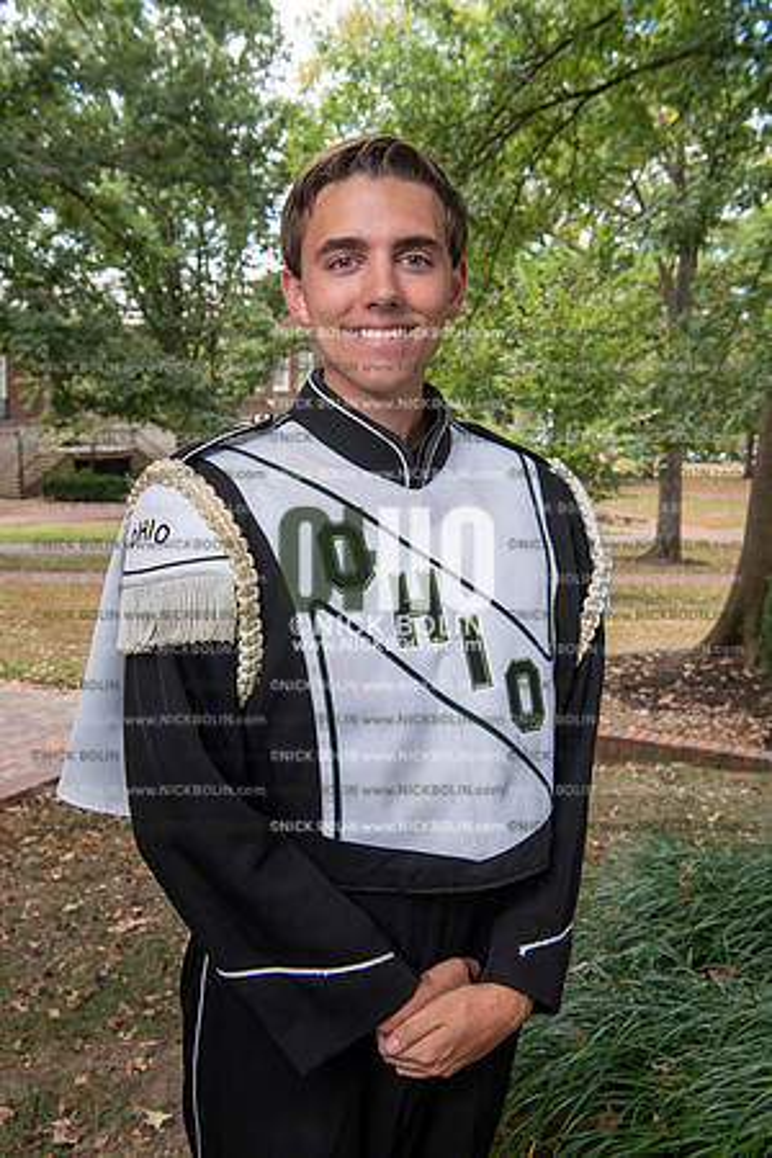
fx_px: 1222
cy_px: 579
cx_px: 386
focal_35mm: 38
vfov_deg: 50.7
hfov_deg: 35.1
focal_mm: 38
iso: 500
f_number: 8
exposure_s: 1/100
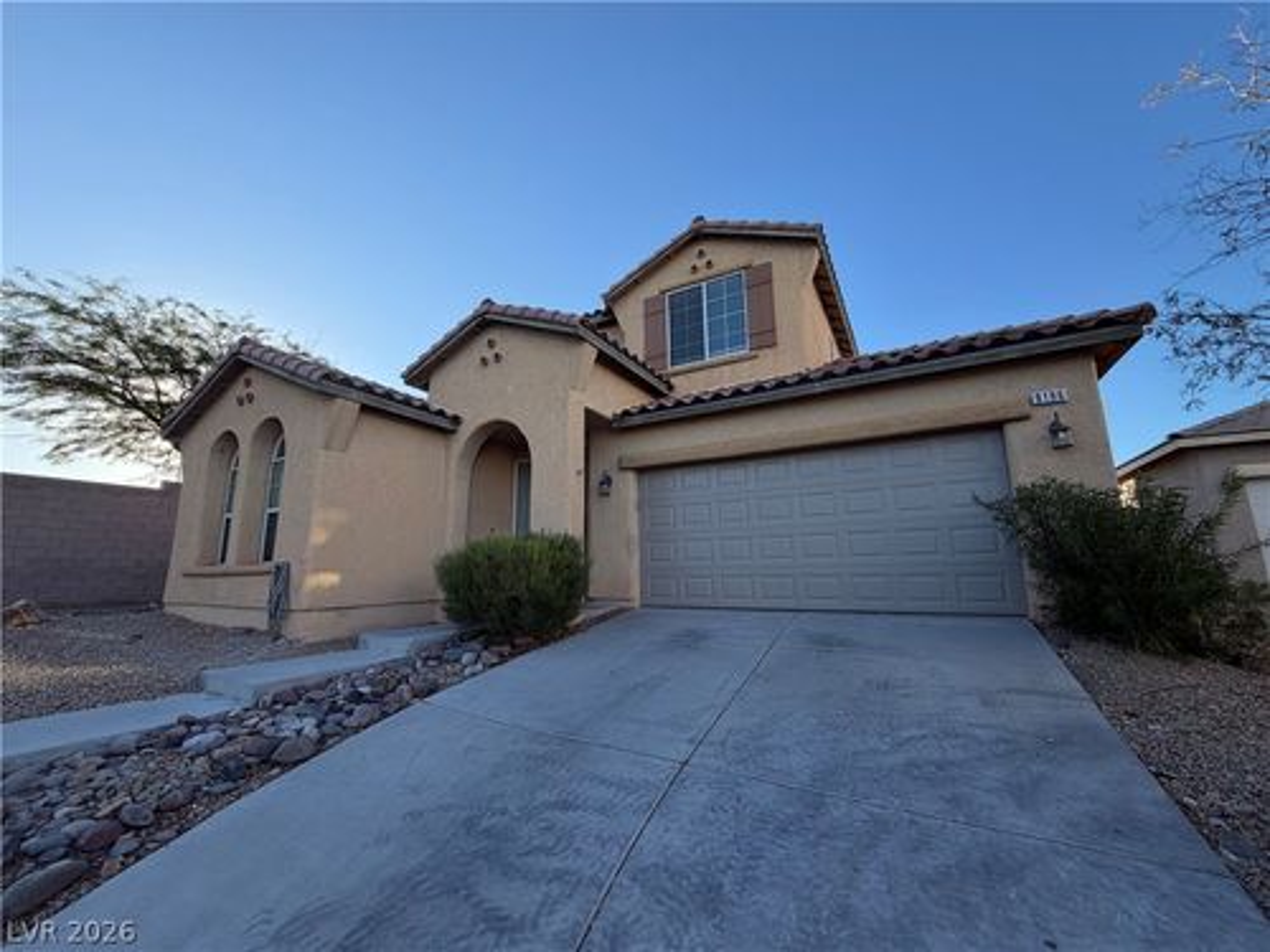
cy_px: 476
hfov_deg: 102.1
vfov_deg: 85.7
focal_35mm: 14
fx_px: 514
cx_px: 635
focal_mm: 2.22
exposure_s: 1/502
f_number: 2.2
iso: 40
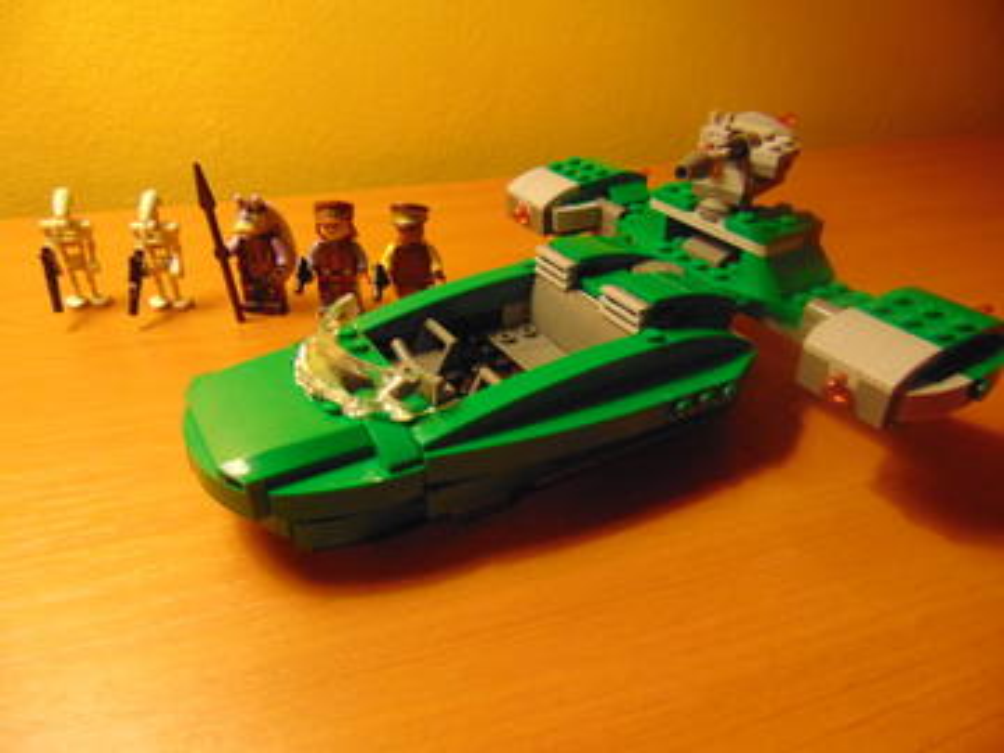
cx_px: 502
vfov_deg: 54.9
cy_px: 376
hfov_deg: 69.4
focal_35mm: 25
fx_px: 725
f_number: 3
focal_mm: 4.5
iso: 320
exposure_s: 1/30
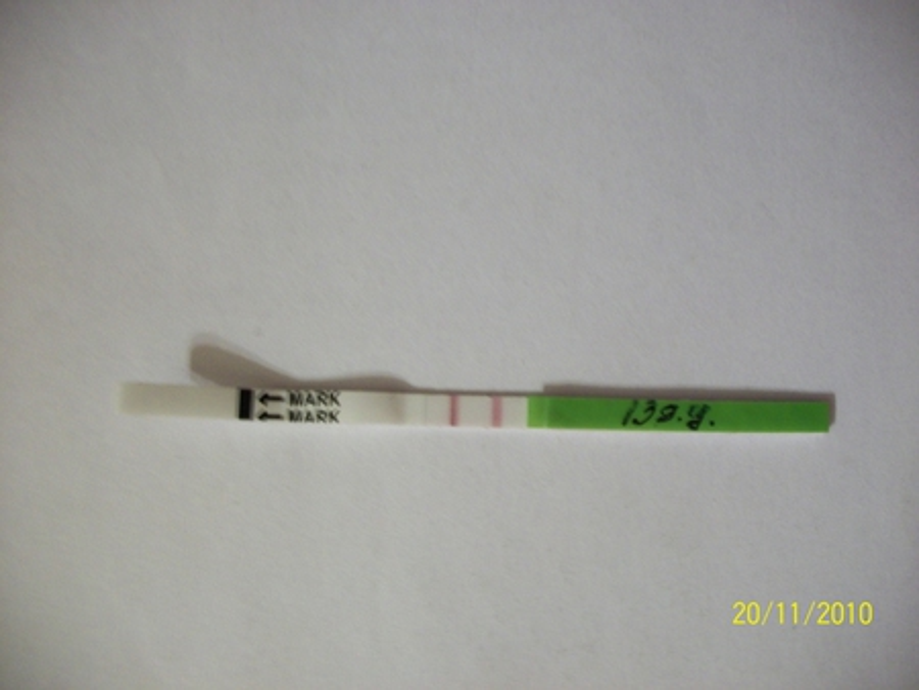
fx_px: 850
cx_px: 460
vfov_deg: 44.2
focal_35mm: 32
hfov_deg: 56.8
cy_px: 345
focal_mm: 5.7
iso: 170
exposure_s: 1/8
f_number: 2.9
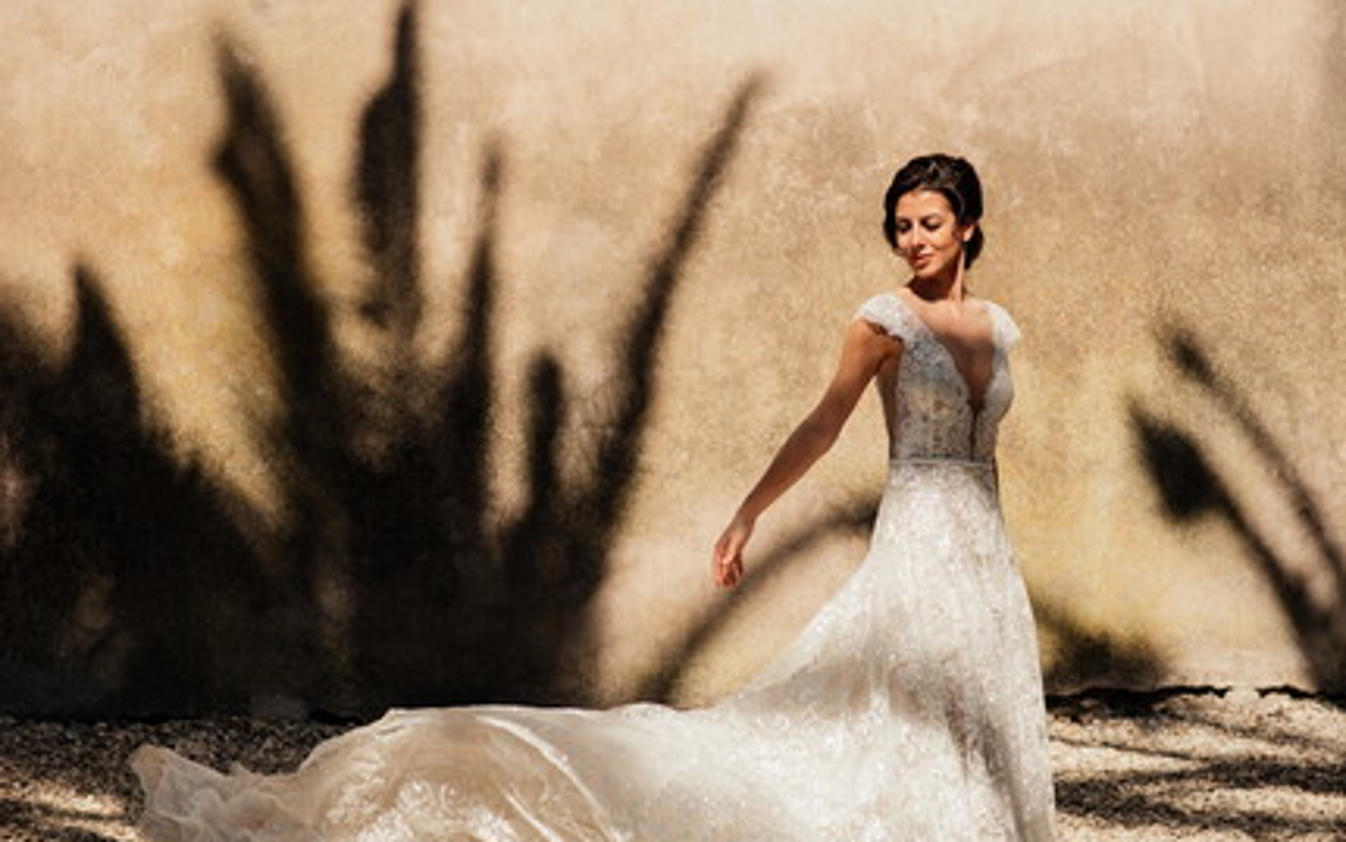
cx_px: 848
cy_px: 488
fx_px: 4366
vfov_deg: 11.0
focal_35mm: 119
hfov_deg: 17.5
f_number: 3.2
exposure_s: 1/4000
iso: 160
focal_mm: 85
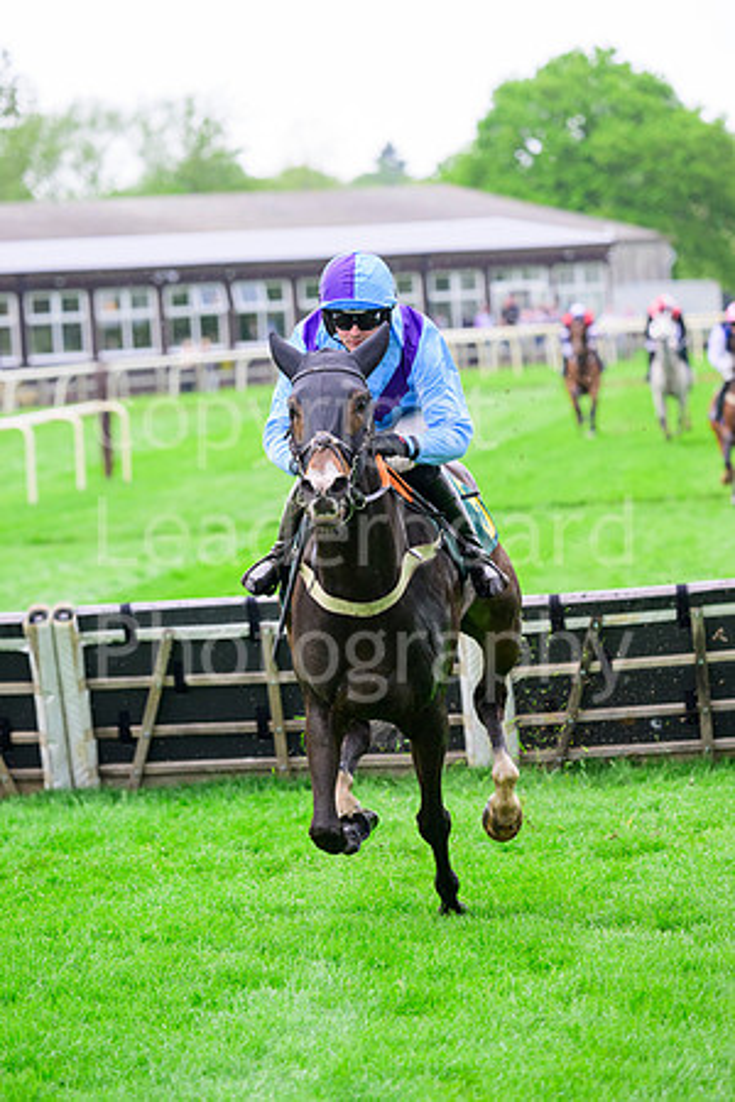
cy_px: 551
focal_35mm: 210
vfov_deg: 9.8
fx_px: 6431
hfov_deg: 6.5
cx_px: 368
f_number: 5.6
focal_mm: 210
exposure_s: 1/1000
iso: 2000
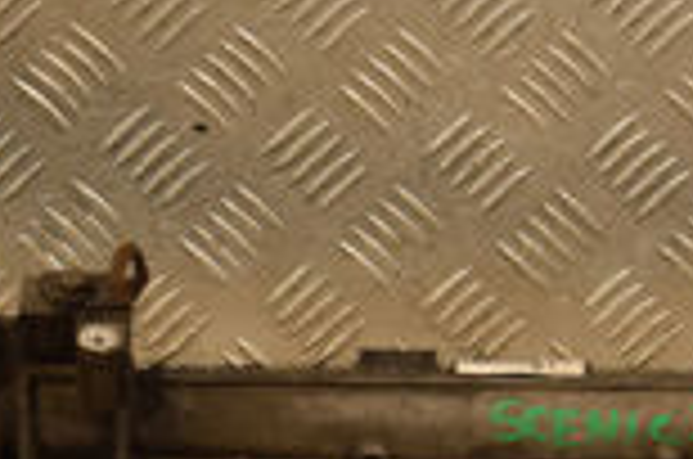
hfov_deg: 10.3
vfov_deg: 6.8
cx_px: 472
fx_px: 3842
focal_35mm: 200
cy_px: 288
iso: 800
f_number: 6.3
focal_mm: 32
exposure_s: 1/160
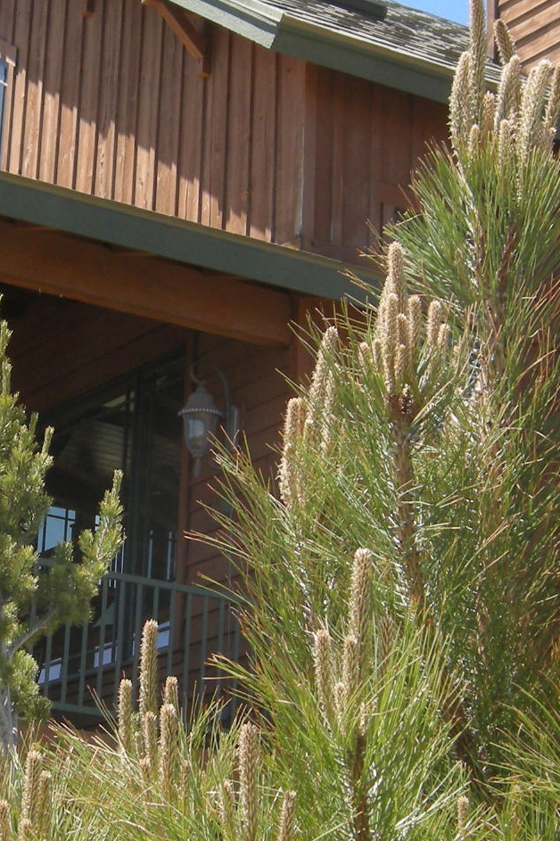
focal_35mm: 103
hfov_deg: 13.2
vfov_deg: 19.8
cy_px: 536
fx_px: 2405
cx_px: 131
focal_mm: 7.5
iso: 64
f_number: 4.8
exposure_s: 1/134
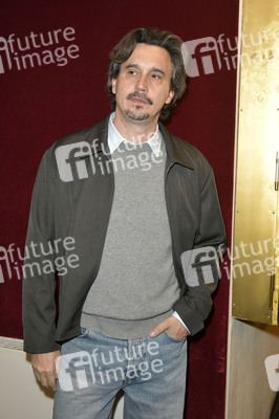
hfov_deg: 31.8
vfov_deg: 46.4
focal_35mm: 42
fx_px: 489
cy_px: 210
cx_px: 140
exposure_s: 1/160
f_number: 5.6
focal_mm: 42
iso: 2500
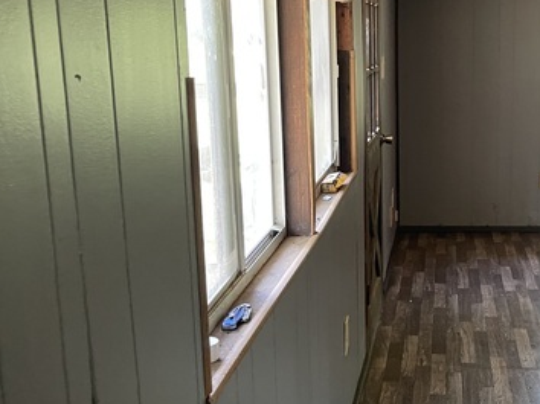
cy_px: 206
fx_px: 764
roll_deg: -1.1
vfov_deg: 29.6
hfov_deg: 37.5
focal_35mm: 49
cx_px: 436
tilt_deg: -12.4
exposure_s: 1/60
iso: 250
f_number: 1.6
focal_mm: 4.2
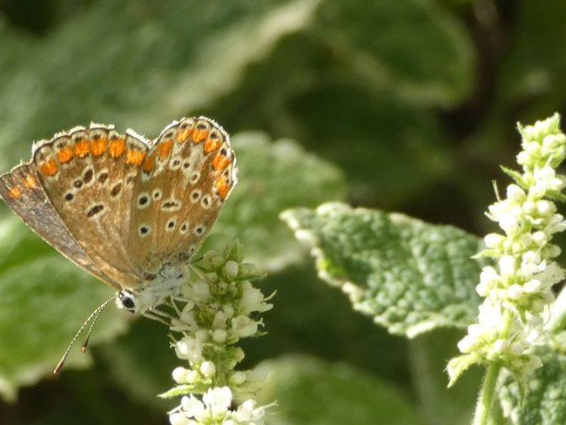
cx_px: 195
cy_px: 231
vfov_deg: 8.8
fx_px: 2748
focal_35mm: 168
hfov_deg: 11.7
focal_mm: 22.9
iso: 200
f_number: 5.2
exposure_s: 1/80
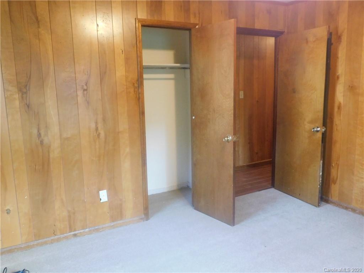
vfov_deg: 46.8
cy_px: 136
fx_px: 315
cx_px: 182
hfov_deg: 60.0
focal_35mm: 30
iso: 560
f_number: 3.2
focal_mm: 5.3
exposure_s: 1/8
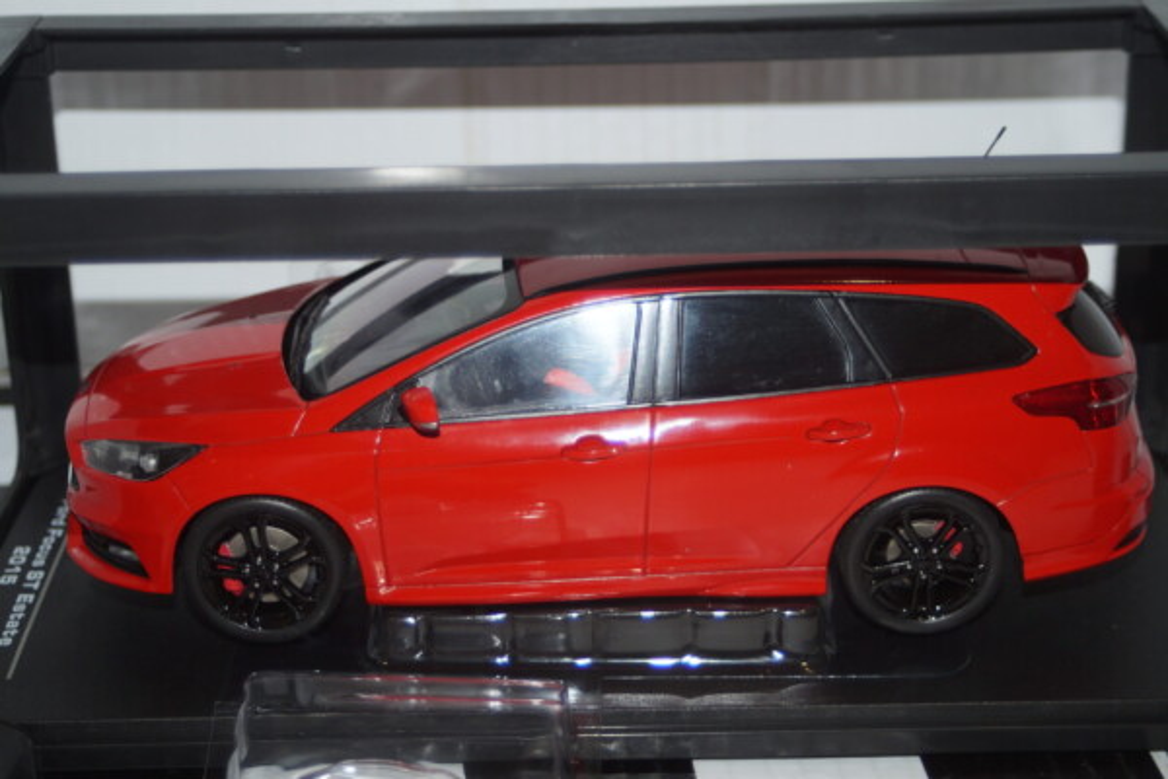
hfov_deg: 27.0
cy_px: 390
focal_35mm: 75
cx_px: 584
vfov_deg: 18.2
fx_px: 2433
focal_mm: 50
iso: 200
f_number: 4.5
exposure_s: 1/60
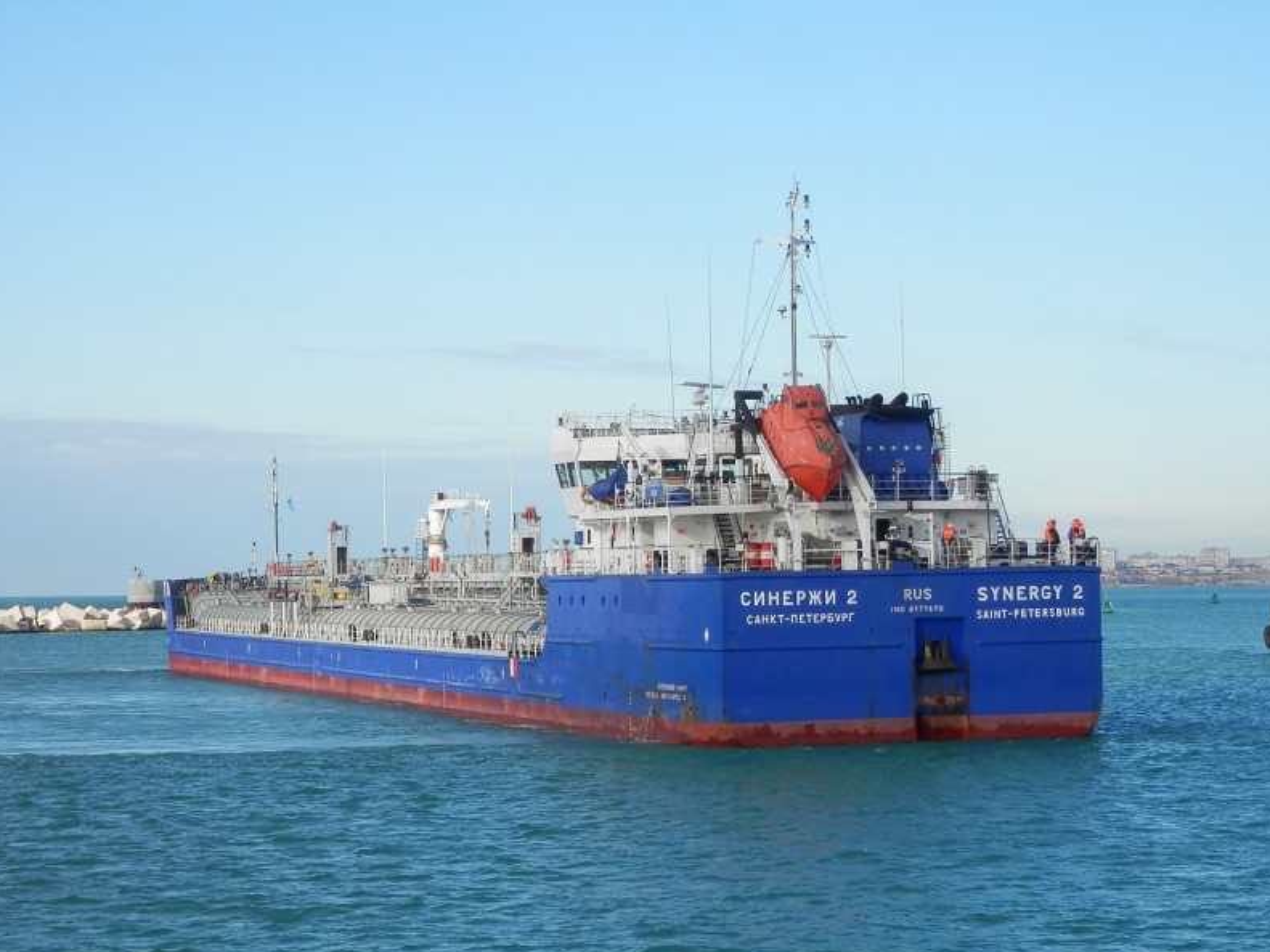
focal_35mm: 89
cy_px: 480
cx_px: 636
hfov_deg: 22.0
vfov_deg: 16.6
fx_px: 3265
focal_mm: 15.8
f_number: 4.8
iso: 80
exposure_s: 1/400
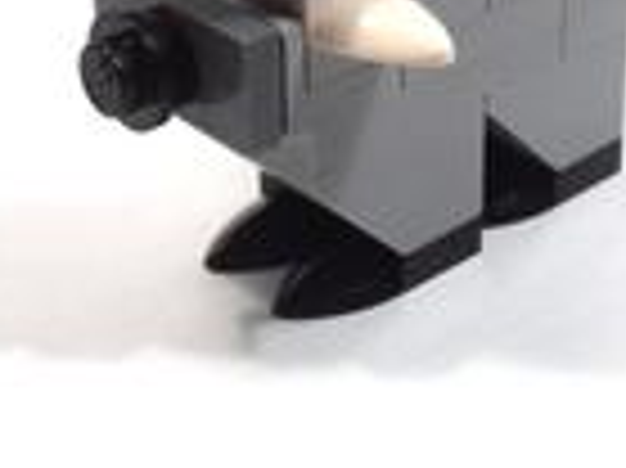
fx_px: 1735
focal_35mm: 96
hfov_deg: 20.4
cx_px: 392
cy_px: -14
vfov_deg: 15.1
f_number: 3.9
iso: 80
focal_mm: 6.61
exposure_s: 1/80
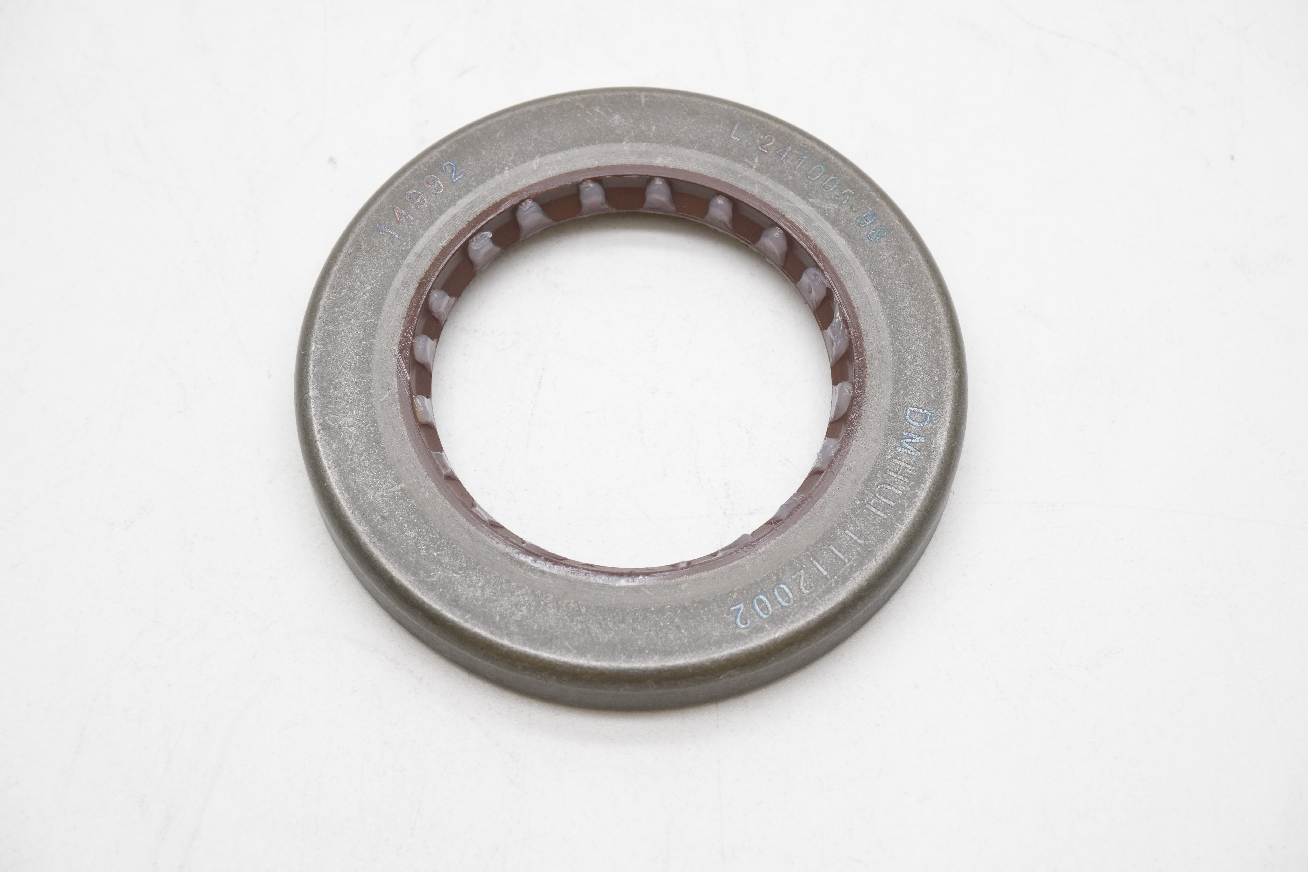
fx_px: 2725
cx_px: 654
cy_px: 436
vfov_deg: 18.2
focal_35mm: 75
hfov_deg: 27.0
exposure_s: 1/80
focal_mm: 50
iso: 800
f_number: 11
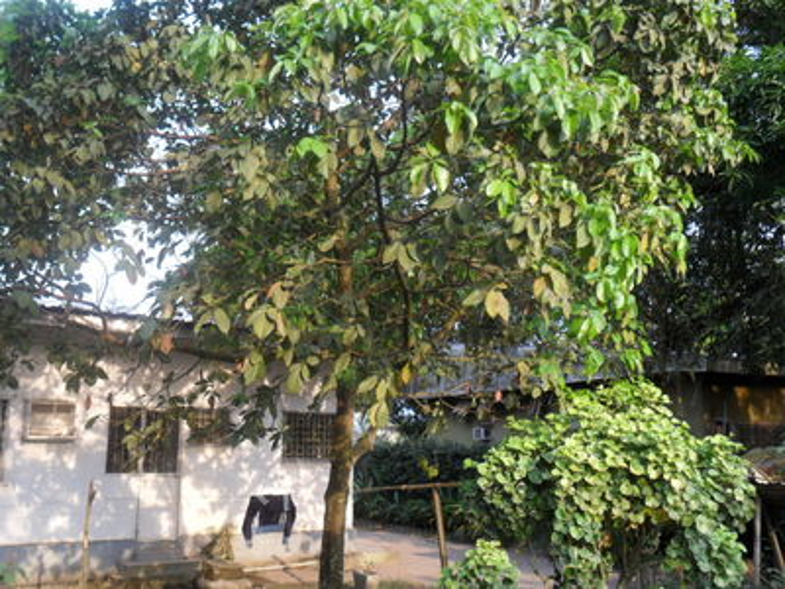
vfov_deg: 38.7
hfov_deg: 50.1
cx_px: 392
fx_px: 839
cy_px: 294
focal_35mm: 37
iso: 100
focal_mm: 6.6
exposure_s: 1/60
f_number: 4
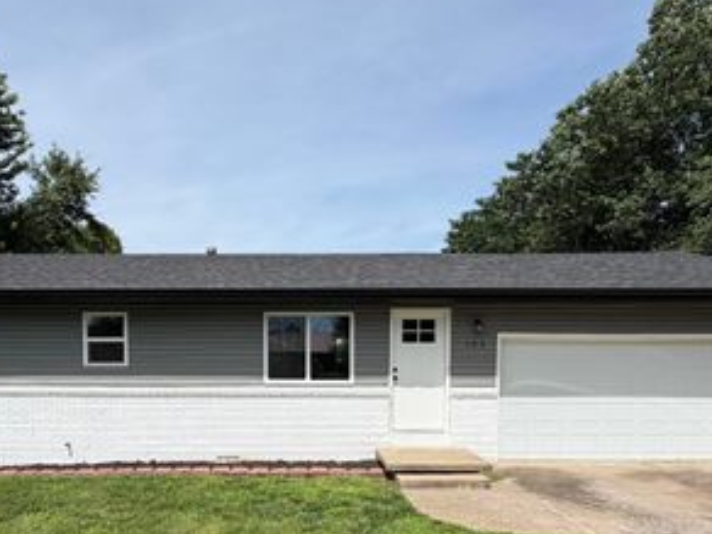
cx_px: 307
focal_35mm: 24
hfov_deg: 71.2
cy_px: 386
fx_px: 494
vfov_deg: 54.7
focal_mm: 2.22
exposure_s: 1/1167
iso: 20
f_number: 2.2
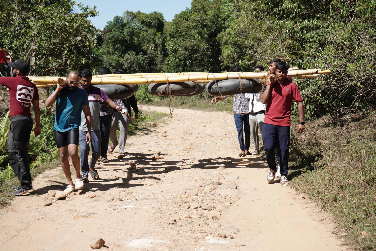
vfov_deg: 20.9
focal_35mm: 65
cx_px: 188
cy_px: 126
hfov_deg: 31.0
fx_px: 679
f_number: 8
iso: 200
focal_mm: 65
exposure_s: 1/400
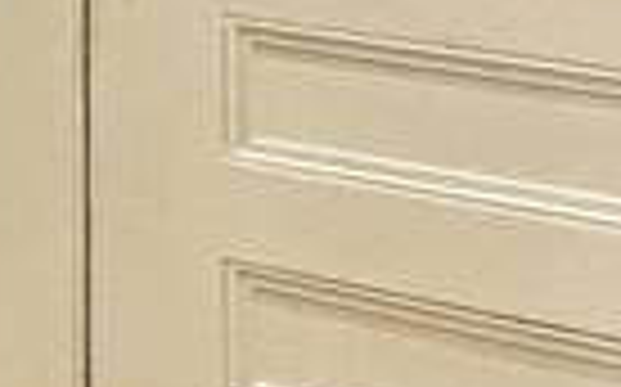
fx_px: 1725
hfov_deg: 12.6
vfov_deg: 12.0
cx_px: -1066
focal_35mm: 102
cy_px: -270
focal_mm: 1.57
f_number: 1.8
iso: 125
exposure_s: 1/60
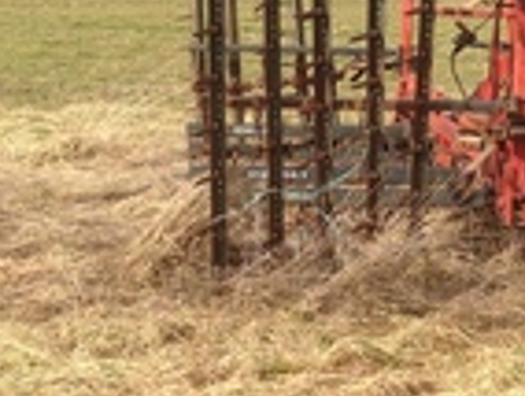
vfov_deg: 11.7
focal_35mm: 126
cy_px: 11
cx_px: 558
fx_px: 1914
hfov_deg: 15.3
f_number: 2.4
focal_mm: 4.13
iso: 50
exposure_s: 1/1642
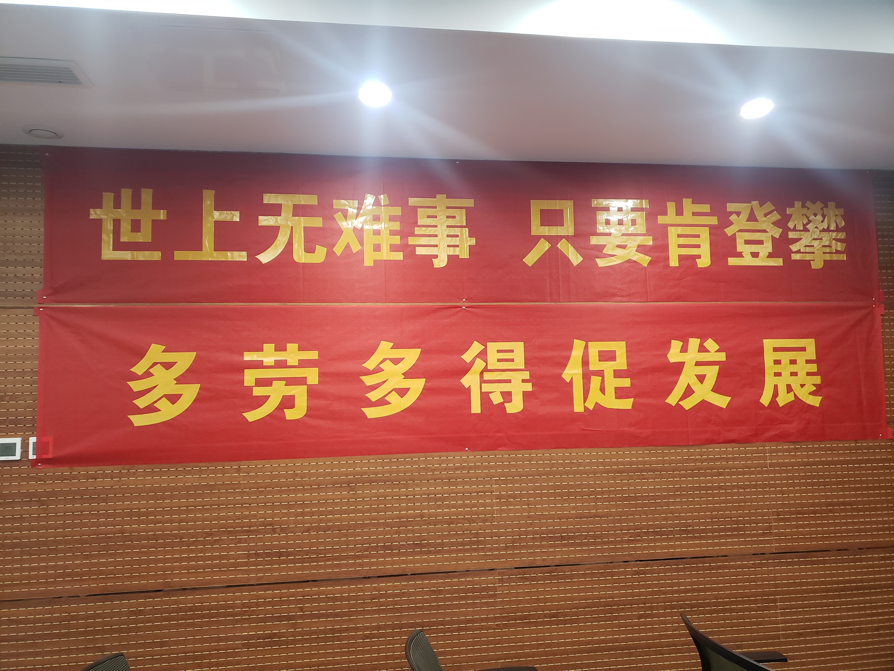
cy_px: 336
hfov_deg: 67.3
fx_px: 671
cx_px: 447
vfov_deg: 53.1
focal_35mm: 26
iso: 250
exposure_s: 1/50
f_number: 1.5
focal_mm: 4.3
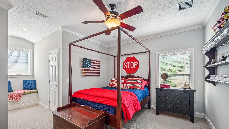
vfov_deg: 70.0
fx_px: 91
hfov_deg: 103.0
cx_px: 115
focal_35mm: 15
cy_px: 75
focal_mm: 14
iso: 400
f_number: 8
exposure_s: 1/3.33
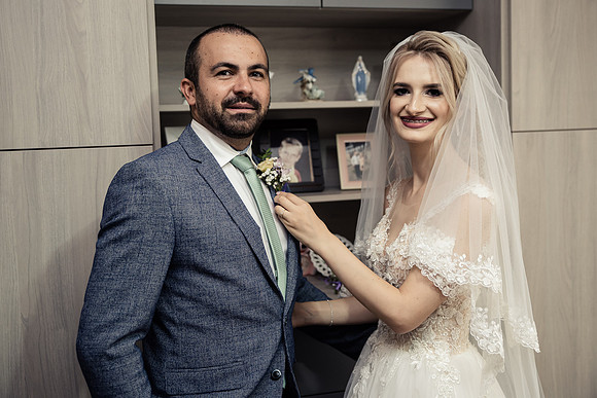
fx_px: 719
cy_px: 185
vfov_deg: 31.0
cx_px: 298
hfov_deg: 45.1
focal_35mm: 43
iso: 640
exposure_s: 1/200
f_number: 2.8
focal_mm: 40
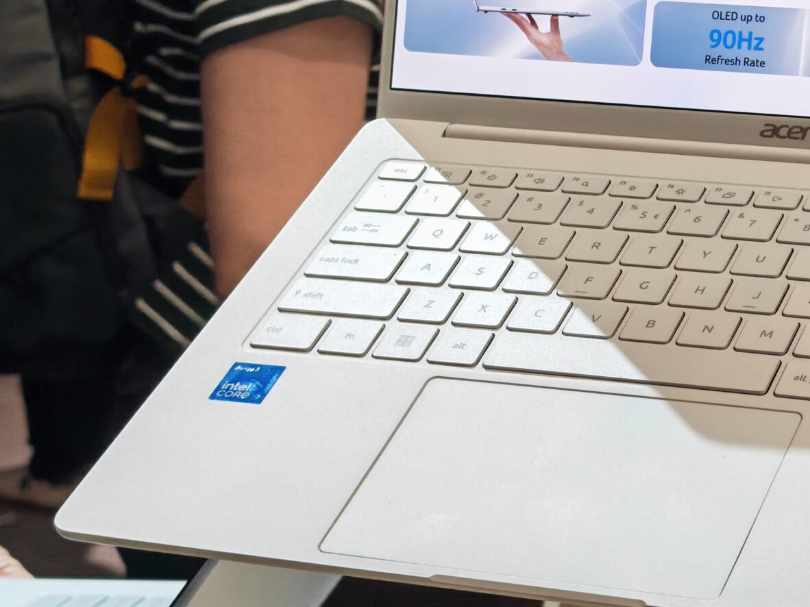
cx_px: 822
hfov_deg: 18.4
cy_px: 162
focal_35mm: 104
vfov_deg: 14.2
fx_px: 2433
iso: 64
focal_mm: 6.83
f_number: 2
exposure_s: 1/120
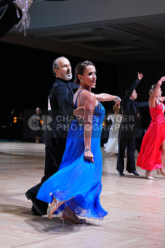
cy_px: 124
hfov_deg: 19.5
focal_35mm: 70
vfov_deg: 28.8
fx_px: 481
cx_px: 82
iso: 1250
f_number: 4
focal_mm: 70
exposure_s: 1/400
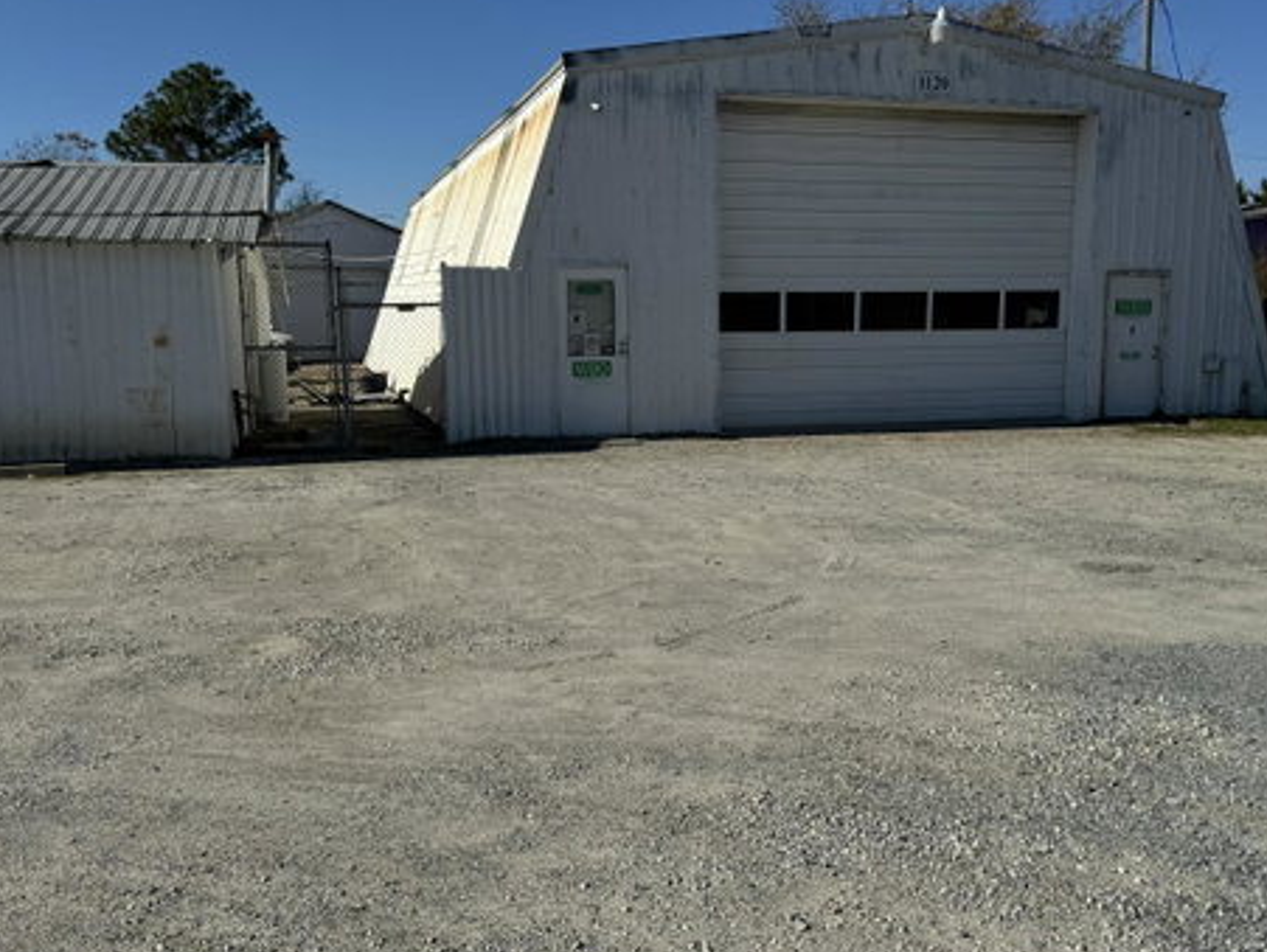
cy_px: 475
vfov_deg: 41.8
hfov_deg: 53.8
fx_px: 1245
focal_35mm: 34
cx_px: 701
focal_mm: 6.76
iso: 80
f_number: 1.78
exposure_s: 1/7937
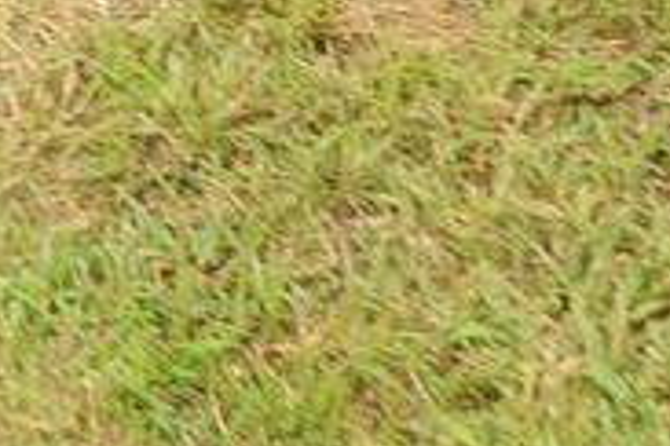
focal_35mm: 210
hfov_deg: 9.5
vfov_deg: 5.5
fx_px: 3908
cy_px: -1470
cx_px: 1038
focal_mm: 24
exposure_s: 1/125
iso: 200
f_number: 8
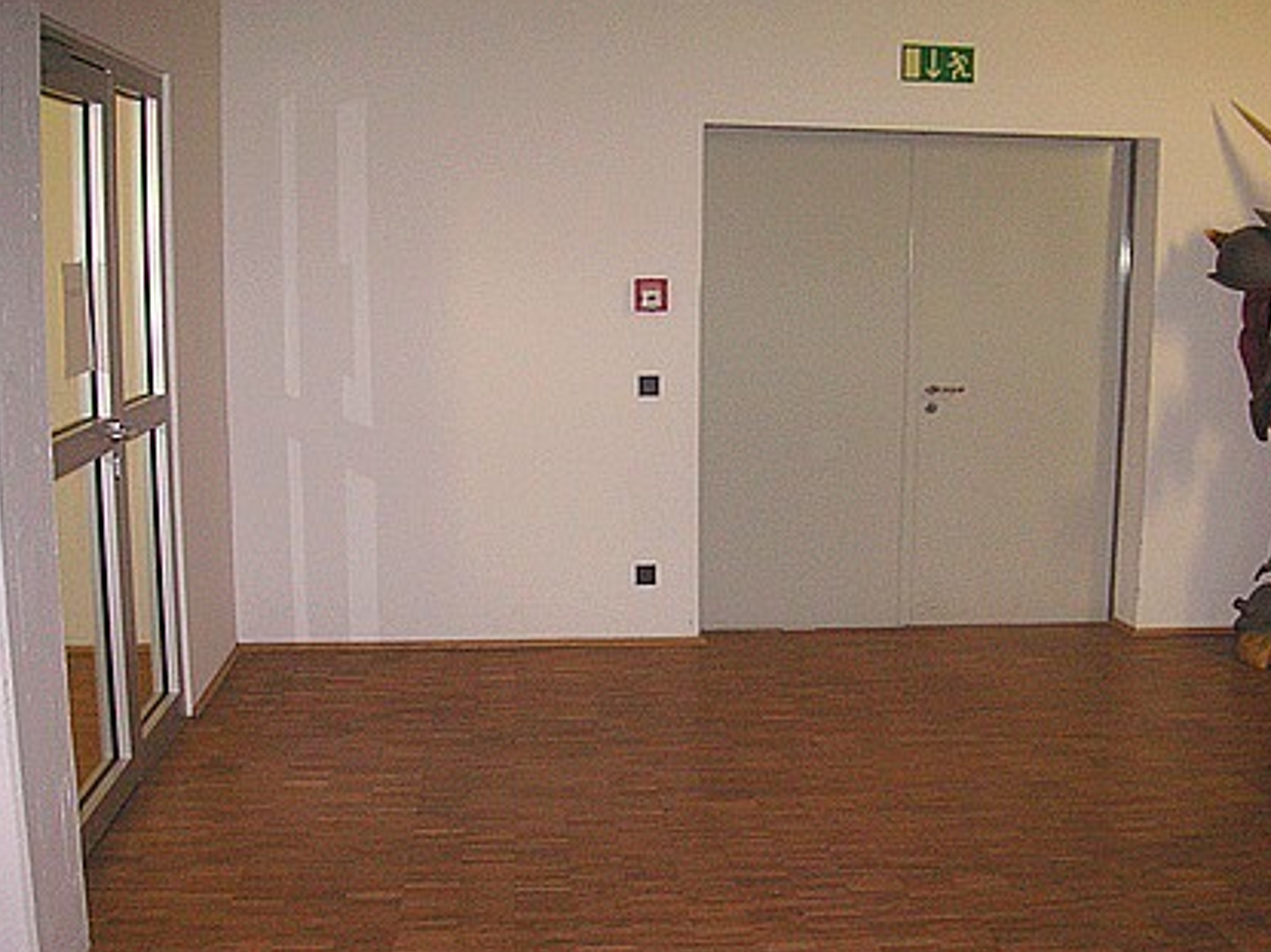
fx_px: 1505
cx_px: 695
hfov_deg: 45.7
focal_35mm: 41
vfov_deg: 35.1
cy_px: 513
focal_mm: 6.1
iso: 160
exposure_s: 1/45
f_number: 2.8
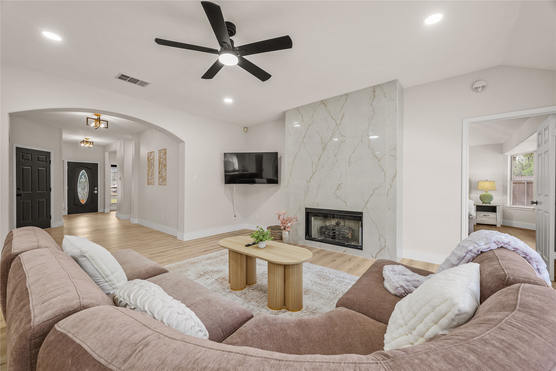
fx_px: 216
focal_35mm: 14
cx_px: 278
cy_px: 186
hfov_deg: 104.3
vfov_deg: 81.2
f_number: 8
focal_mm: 14
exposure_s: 1/2.5
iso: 250
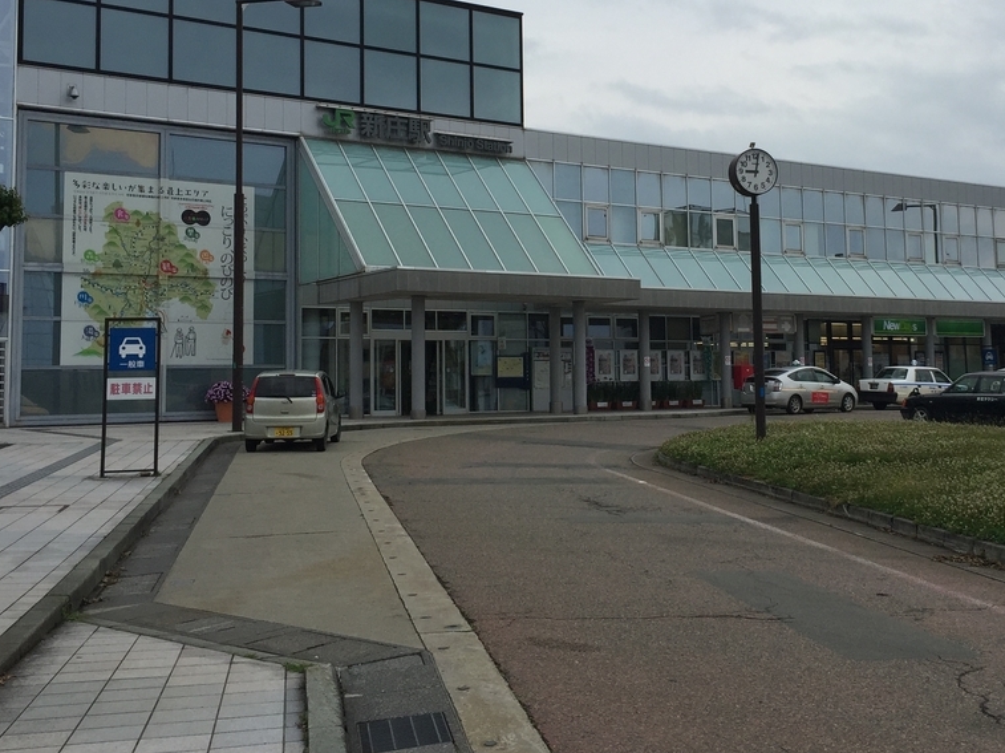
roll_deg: +0.7
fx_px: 1335
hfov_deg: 40.8
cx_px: 652
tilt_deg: +7.0
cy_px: 255
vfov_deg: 31.3
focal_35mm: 46
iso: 32
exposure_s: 1/1721
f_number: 2.2
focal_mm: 4.15
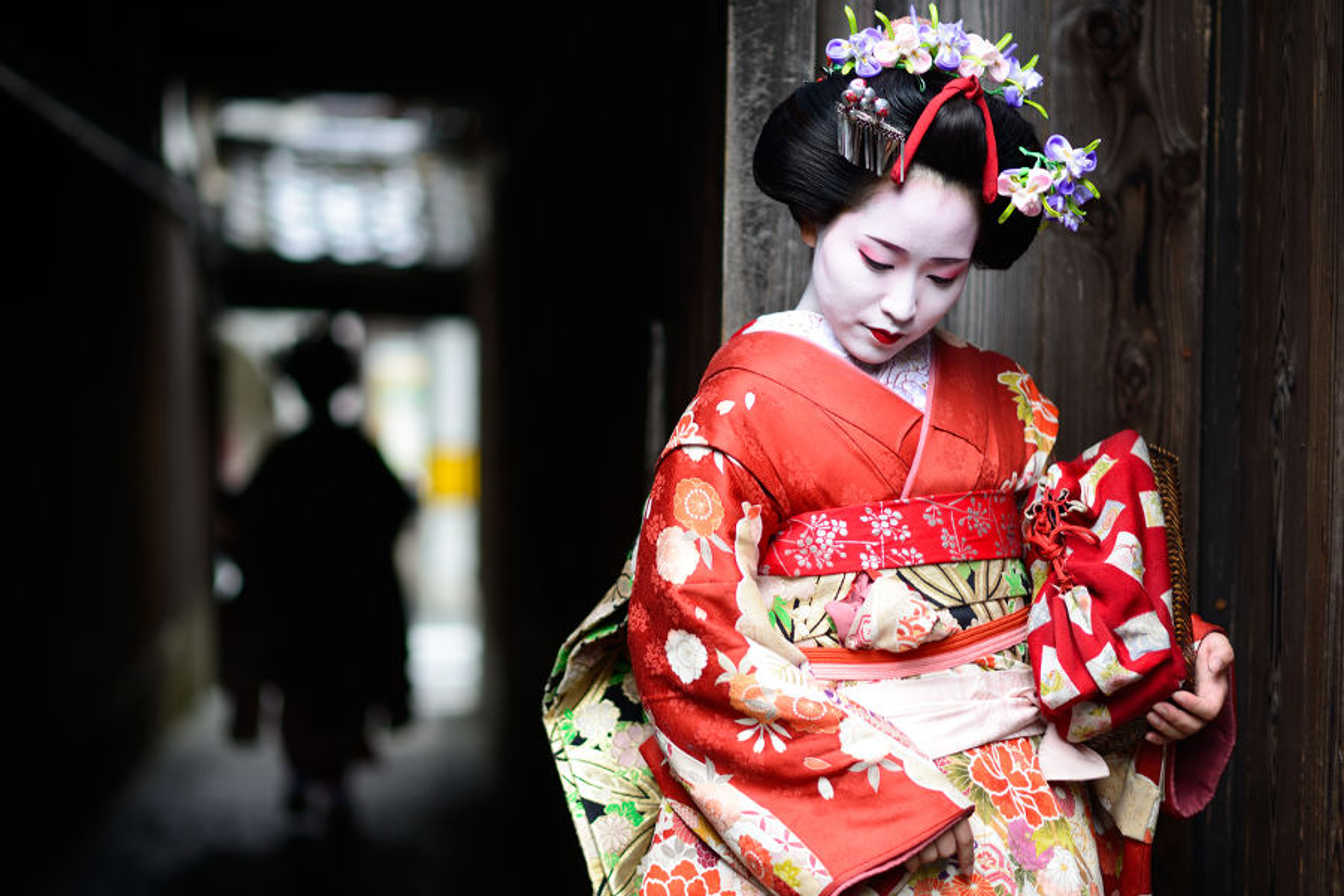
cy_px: 448
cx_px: 672
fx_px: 3173
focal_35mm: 85
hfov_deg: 23.9
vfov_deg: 16.1
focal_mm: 85
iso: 320
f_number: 2
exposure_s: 1/125
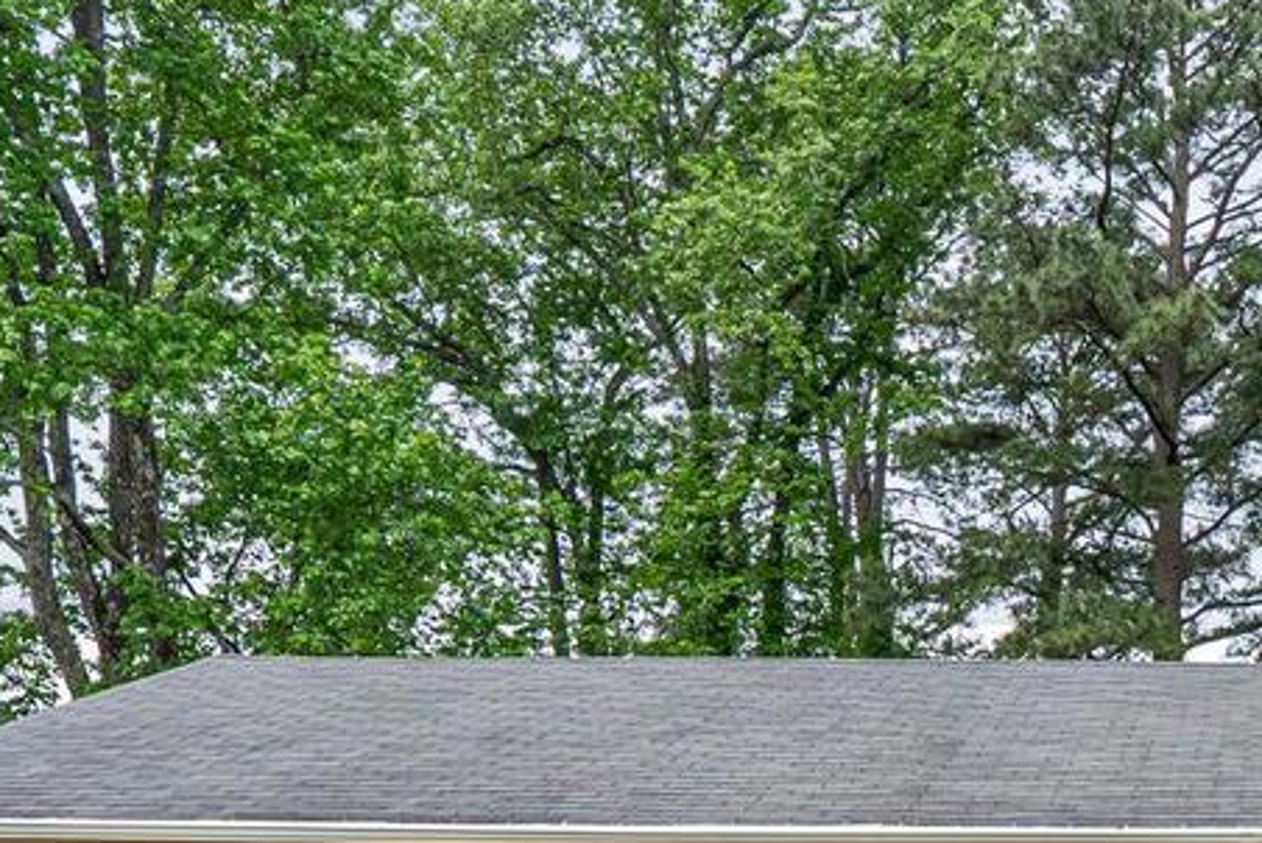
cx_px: 1262
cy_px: 1077
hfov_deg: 35.2
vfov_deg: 23.6
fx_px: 1789
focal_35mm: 51
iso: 800
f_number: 8
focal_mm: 16
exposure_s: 1/125
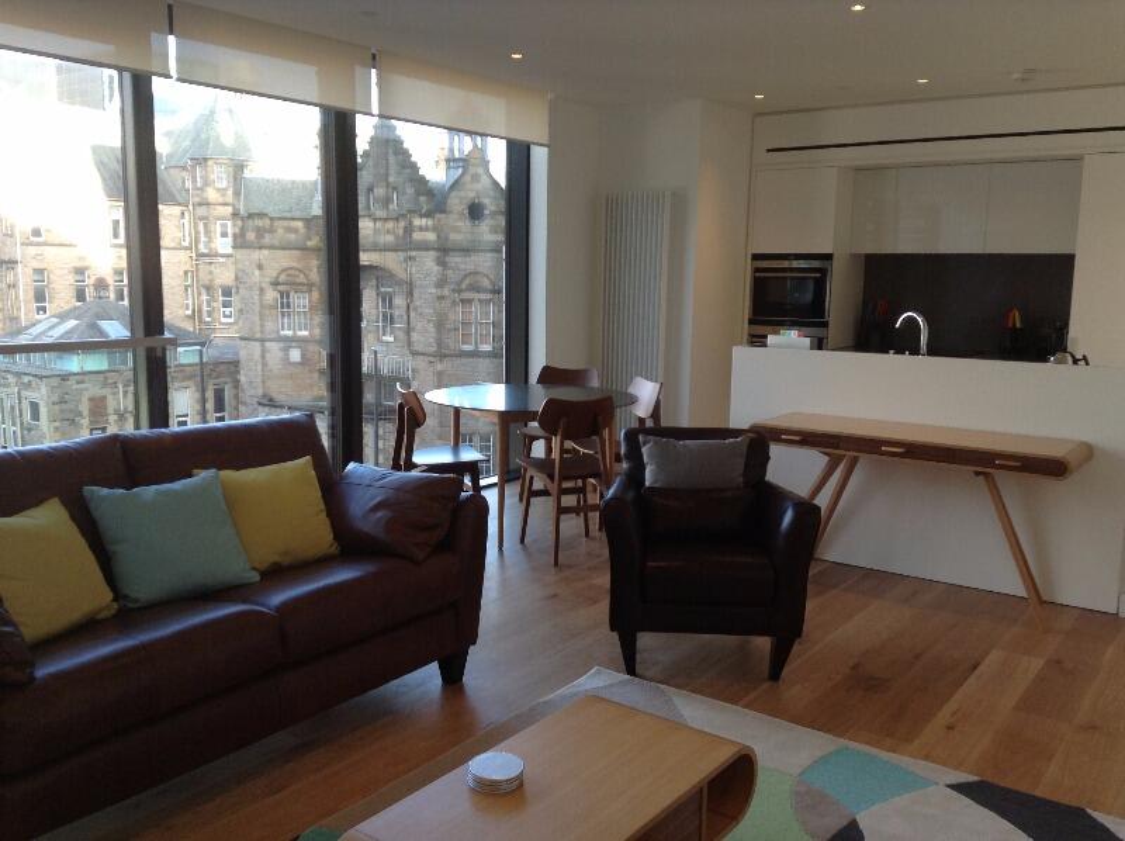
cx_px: 562
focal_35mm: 33
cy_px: 420
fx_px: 1071
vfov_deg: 42.9
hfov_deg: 55.4
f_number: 2.4
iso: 40
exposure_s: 1/60
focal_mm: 3.3
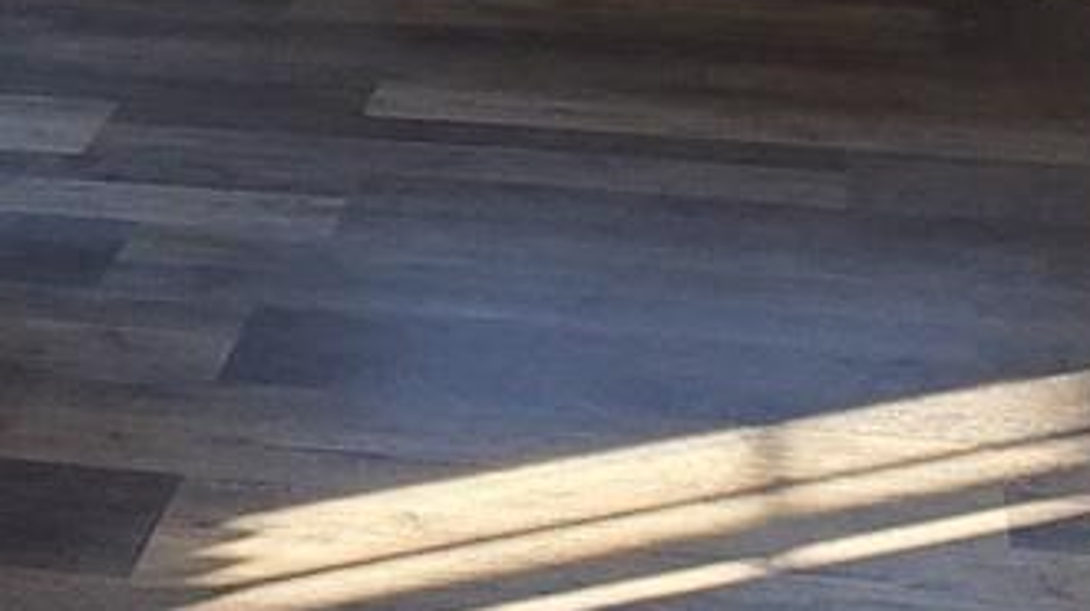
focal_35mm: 88
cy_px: -466
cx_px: 502
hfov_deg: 24.2
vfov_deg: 12.6
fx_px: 2541
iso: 320
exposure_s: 1/105
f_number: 2.4
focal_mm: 4.3
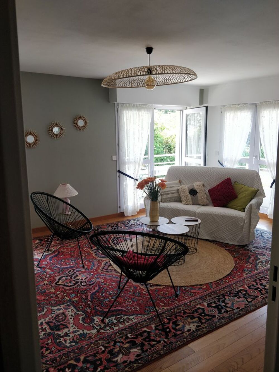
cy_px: 186
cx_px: 140
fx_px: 258
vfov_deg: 71.6
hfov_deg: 56.8
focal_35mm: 24
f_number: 1.7
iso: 250
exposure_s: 1/100
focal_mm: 4.1
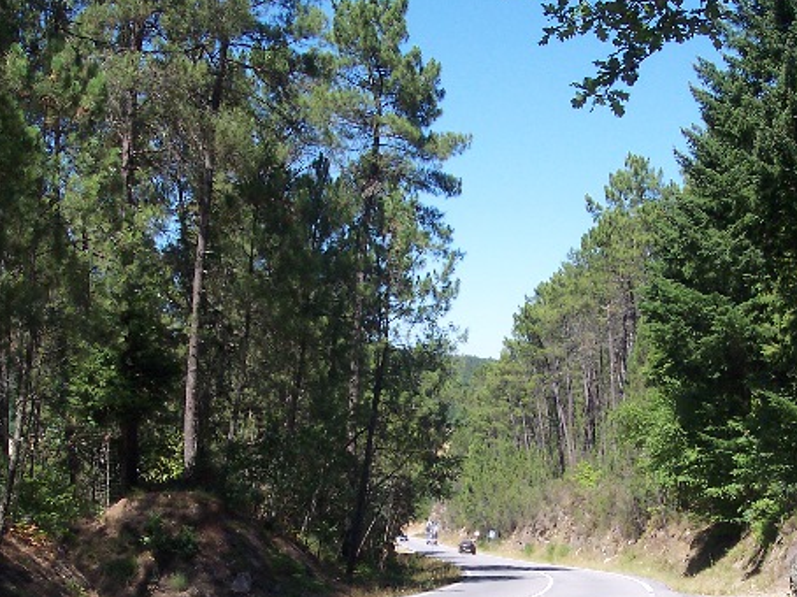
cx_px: 441
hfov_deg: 29.0
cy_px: 420
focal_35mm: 67
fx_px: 1542
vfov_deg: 21.8
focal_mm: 8
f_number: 4.8
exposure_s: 1/350
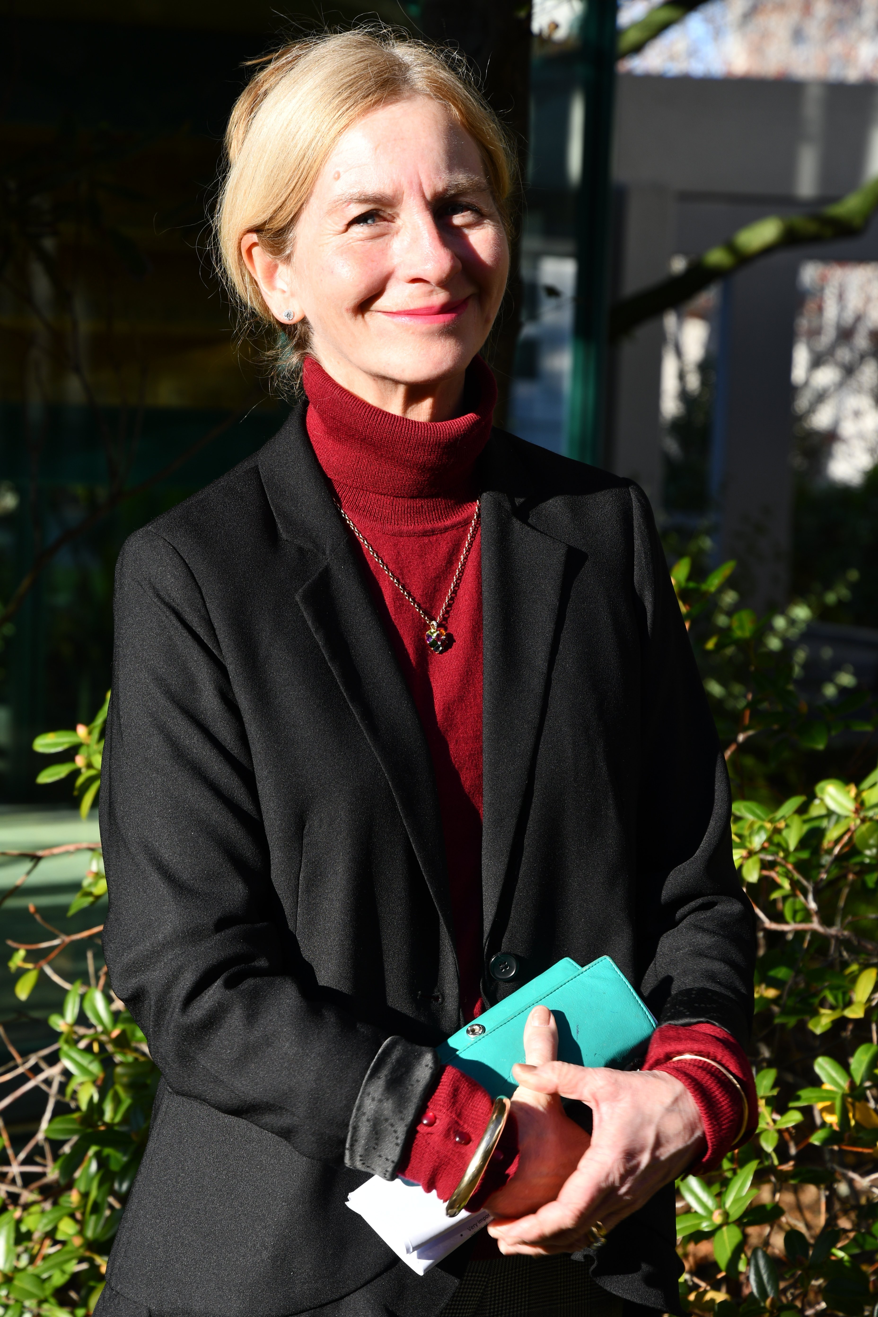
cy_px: 658
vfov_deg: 18.9
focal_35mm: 108
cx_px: 439
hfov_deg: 12.7
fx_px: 3951
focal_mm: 72
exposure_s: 1/160
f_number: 6.3
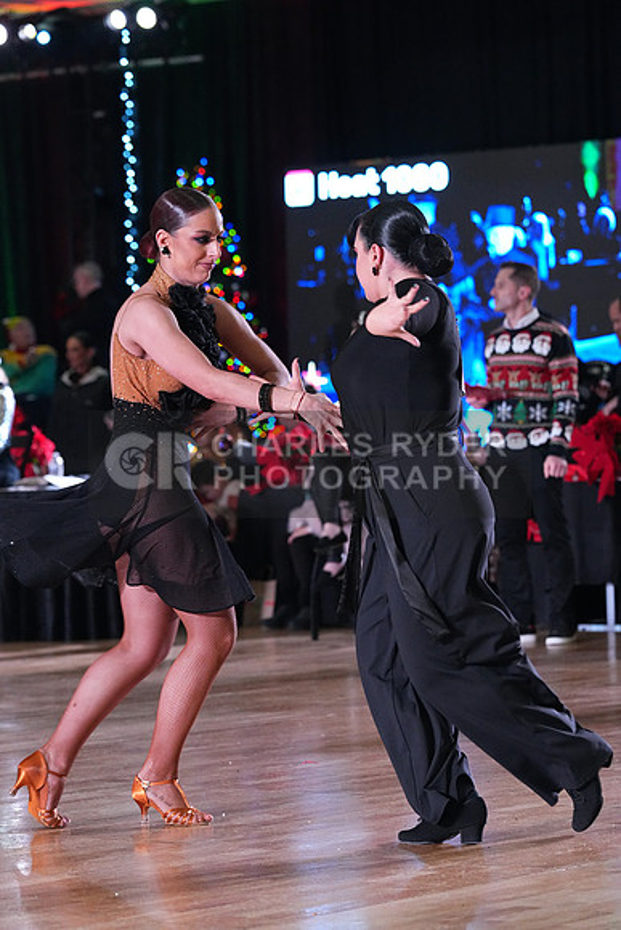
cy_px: 465
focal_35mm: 135
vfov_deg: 15.2
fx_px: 3491
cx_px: 310
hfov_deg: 10.2
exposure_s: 1/400
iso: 8000
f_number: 5
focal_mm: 135
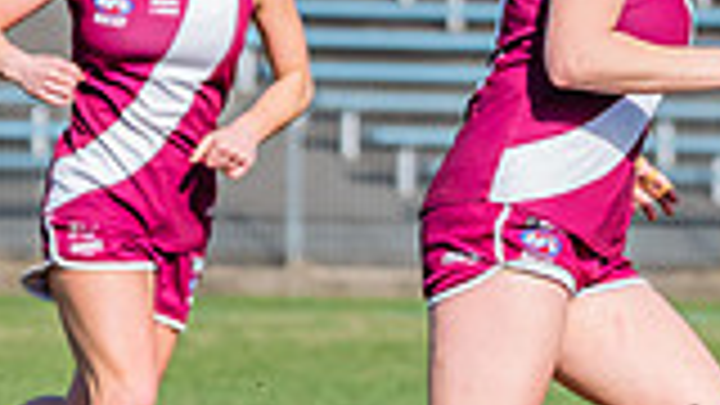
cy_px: 444
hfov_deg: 1.8
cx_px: 1416
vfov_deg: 1.0
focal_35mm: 1174
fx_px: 22413
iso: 800
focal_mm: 260
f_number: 9
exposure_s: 1/1600
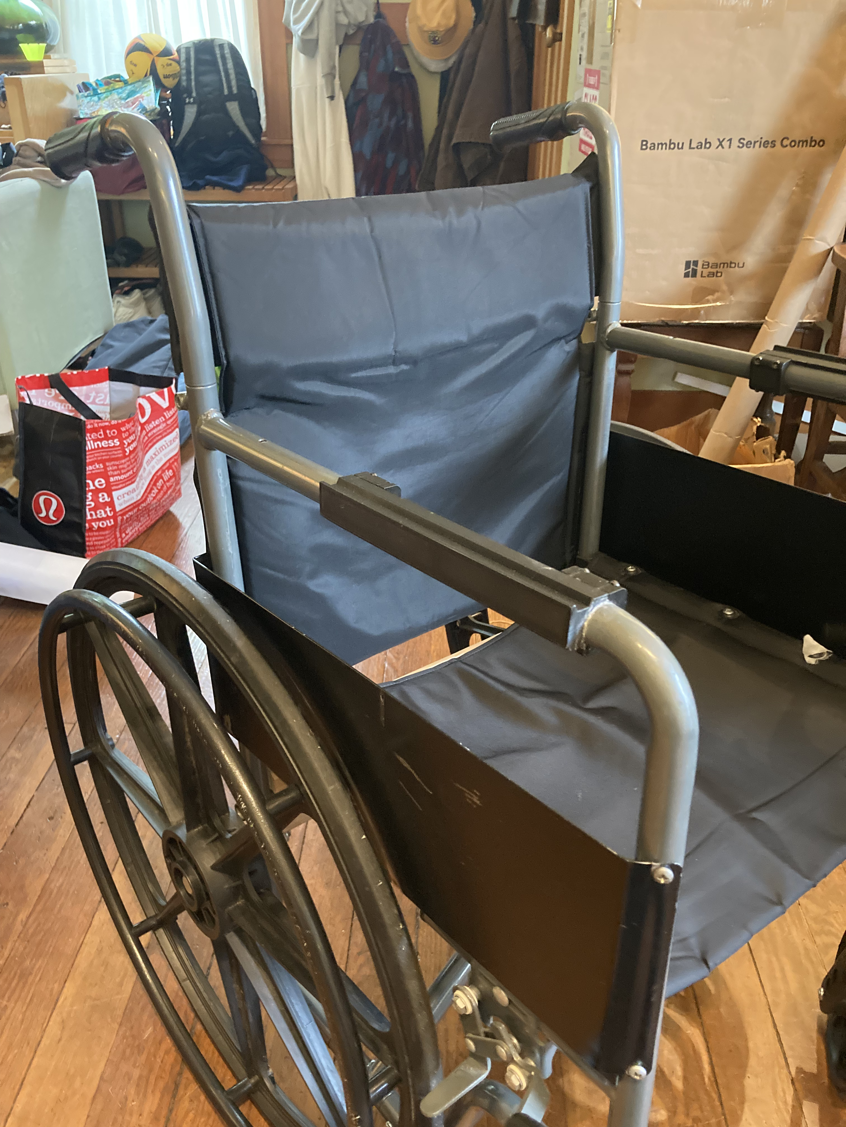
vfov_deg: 63.4
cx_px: 423
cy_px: 564
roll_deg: -0.2
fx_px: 912
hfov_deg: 49.7
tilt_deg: -30.2
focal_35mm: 28
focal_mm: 3.99
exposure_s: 1/30
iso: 640
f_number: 1.8
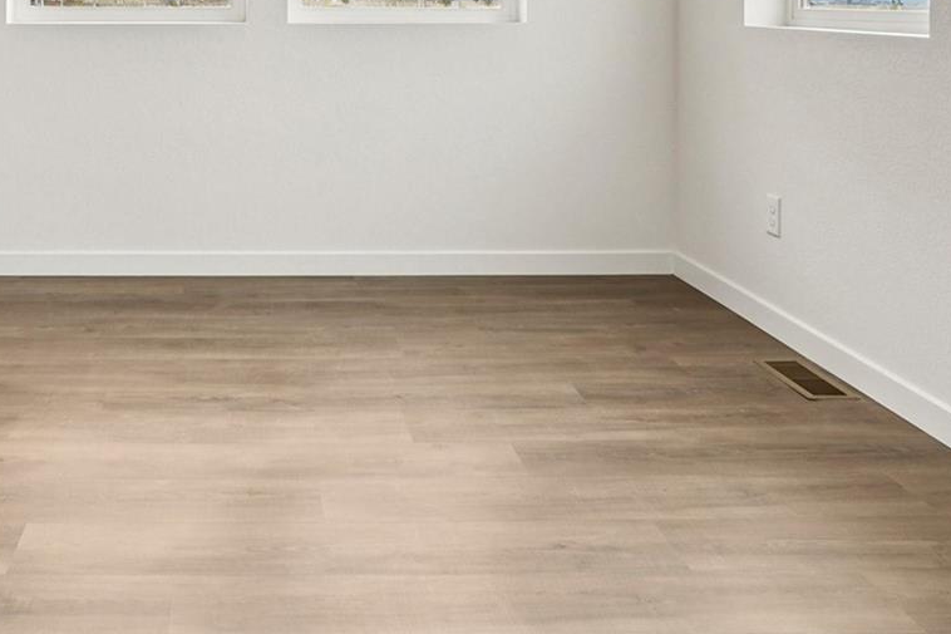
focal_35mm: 38
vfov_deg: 32.1
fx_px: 1004
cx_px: 245
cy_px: -13
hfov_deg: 48.8
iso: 100
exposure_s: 1/100
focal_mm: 12
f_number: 8
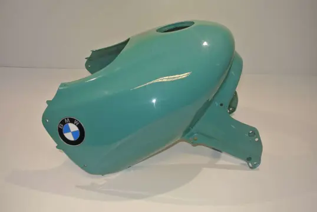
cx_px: 158
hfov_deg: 61.9
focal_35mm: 30
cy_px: 106
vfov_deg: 43.7
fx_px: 264
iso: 200
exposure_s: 1/60
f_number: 3.5
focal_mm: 11.4
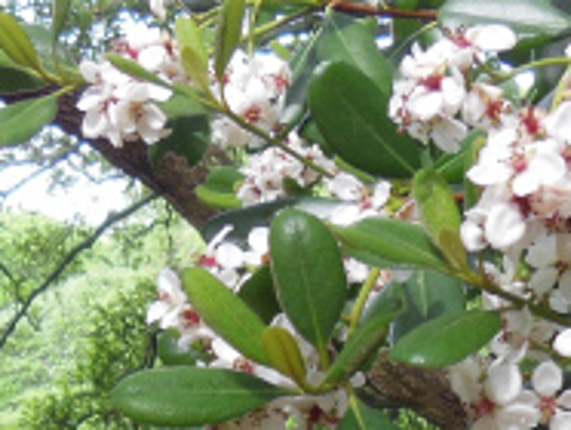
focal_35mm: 94
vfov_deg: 14.4
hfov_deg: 20.8
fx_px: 1553
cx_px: 246
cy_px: 693
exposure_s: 1/60
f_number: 3.5
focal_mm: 4.5
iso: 125
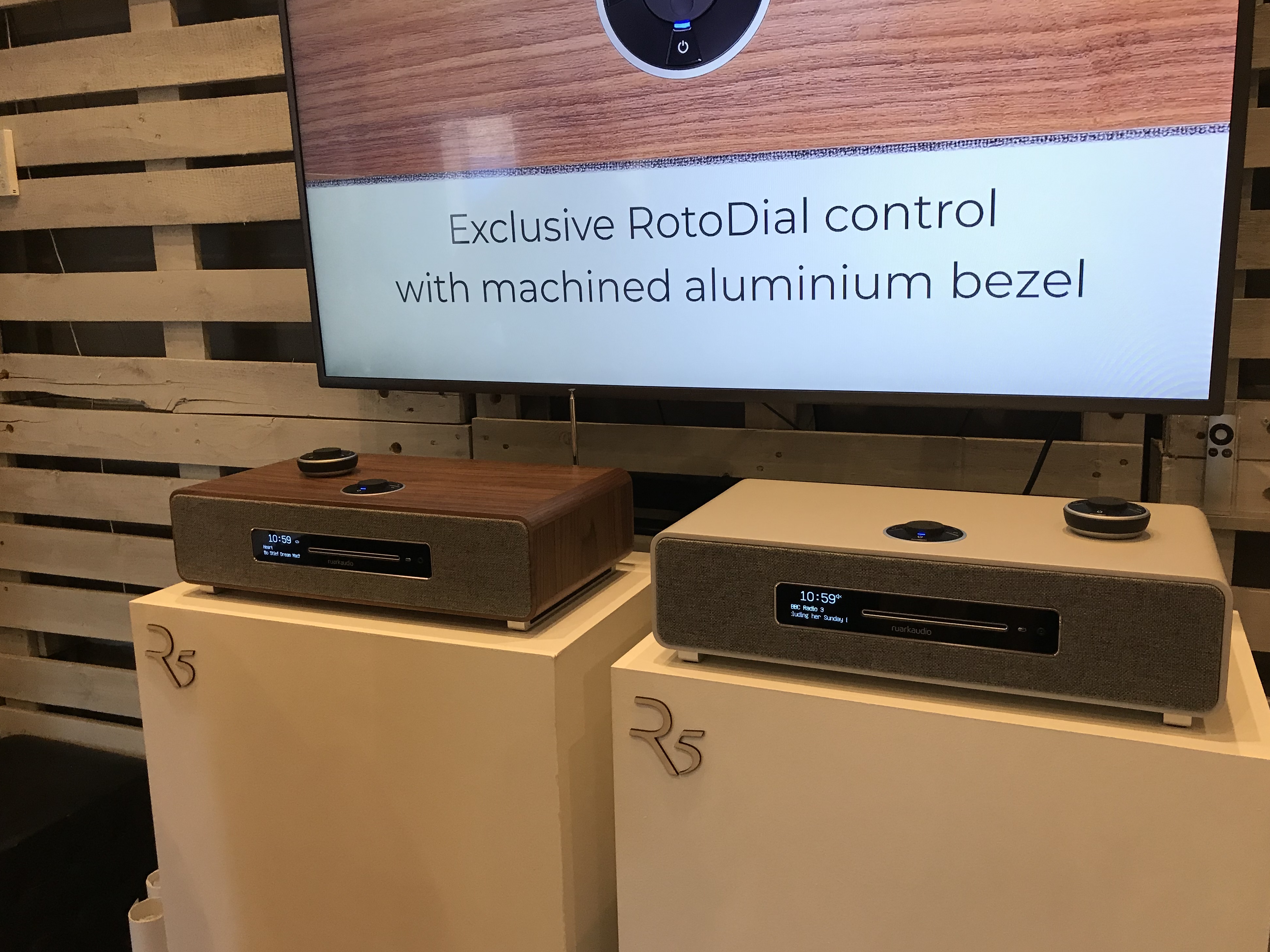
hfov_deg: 61.6
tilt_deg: -9.8
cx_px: 653
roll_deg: +1.0
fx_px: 1064
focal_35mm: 29
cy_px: 475
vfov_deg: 48.2
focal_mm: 3.99
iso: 40
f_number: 1.8
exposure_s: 1/33
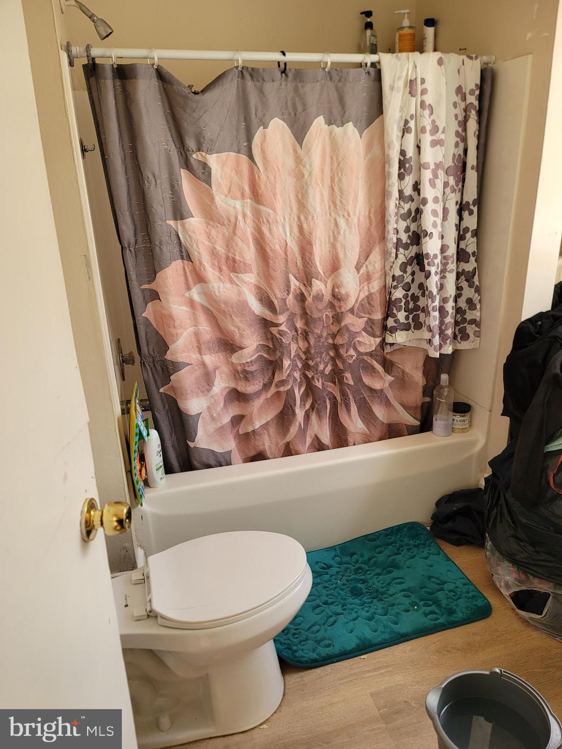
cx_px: 281
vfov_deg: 69.4
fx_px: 541
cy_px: 374
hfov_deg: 54.9
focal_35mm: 25
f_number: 1.8
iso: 250
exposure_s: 1/60
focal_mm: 7
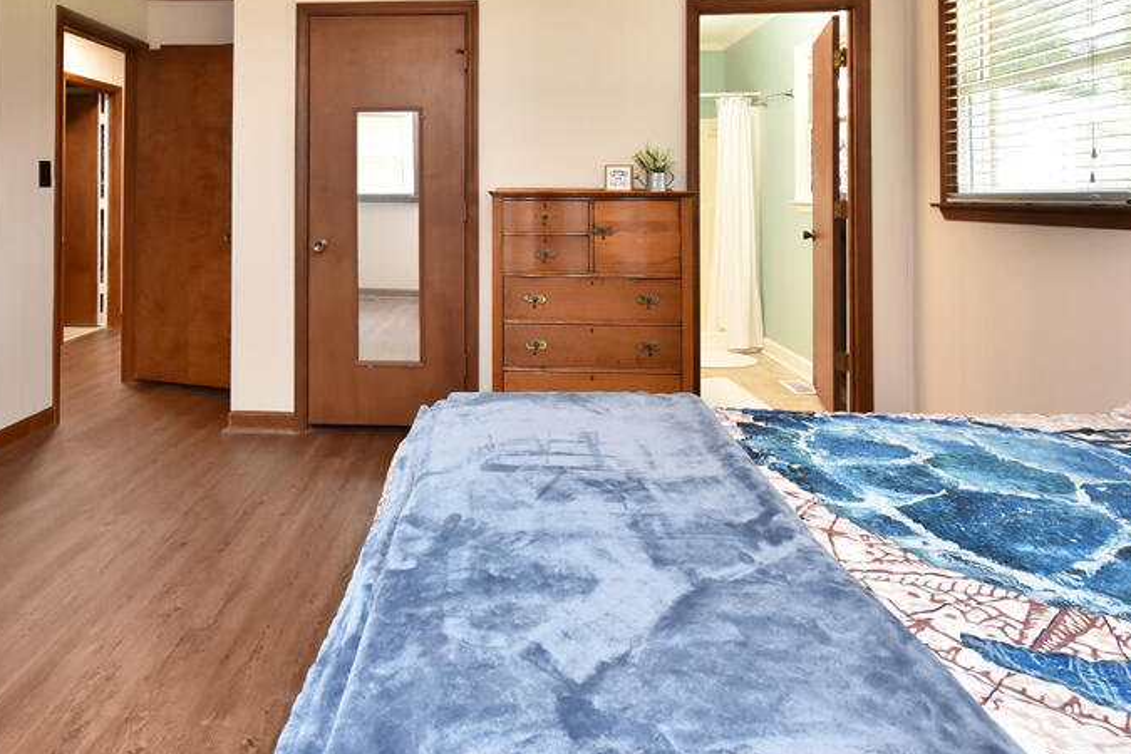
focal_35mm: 20
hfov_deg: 83.1
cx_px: 462
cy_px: 323
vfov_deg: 61.7
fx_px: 628
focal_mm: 10
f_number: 9
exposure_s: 1/10
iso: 400
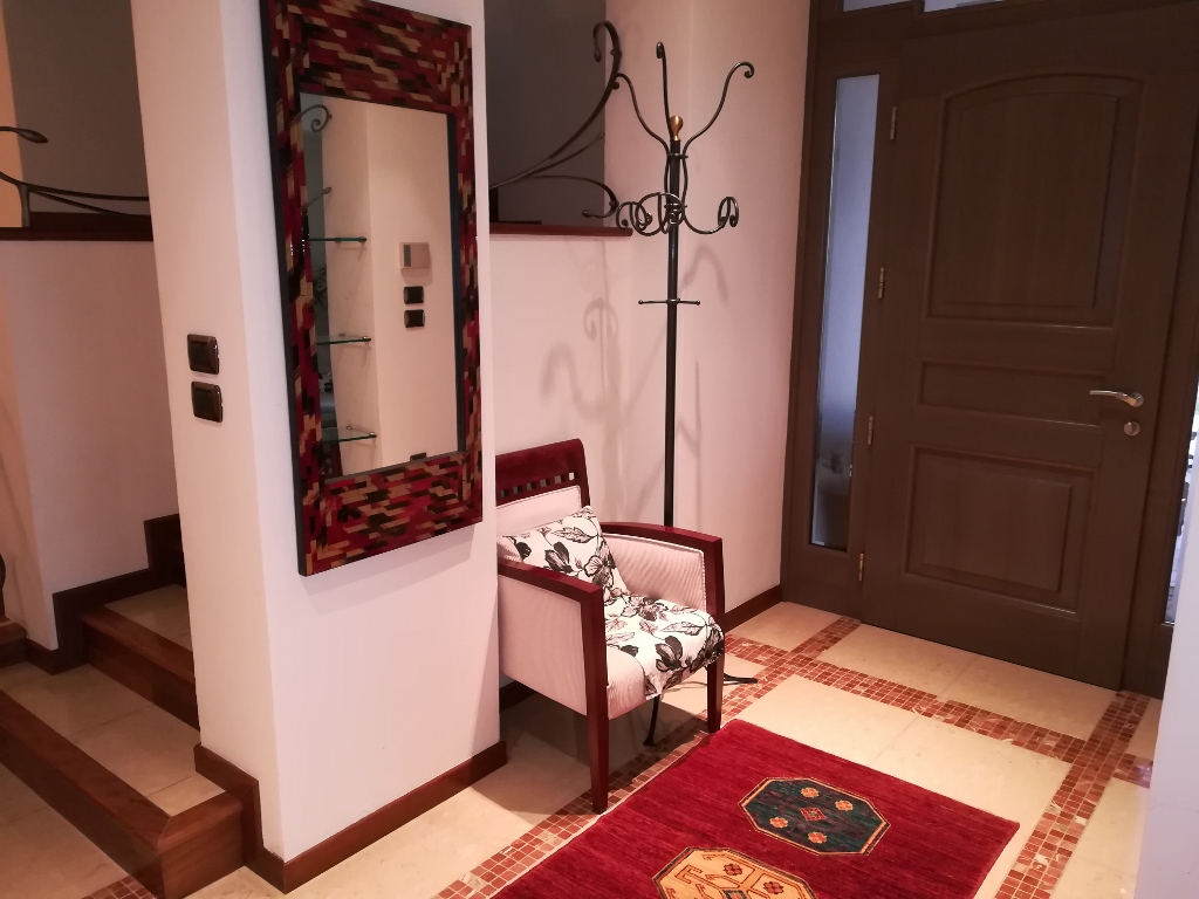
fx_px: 901
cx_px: 600
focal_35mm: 26
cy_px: 450
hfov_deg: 67.3
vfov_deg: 53.1
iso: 320
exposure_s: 1/25
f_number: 2.2
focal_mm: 3.83
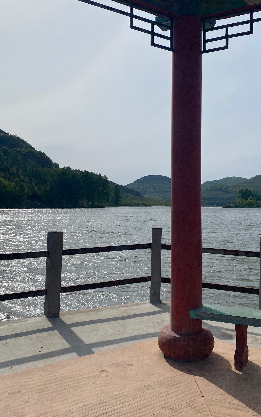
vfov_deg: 57.9
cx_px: 143
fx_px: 376
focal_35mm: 33
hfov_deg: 38.3
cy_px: 179
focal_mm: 4.25
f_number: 1.8
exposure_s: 1/8850
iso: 32
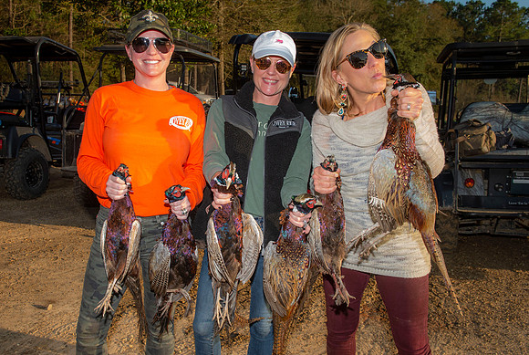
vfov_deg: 38.1
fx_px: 513
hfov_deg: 54.5
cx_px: 235
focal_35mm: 35
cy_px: 194
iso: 50
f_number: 7.1
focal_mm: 28
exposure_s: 1/160
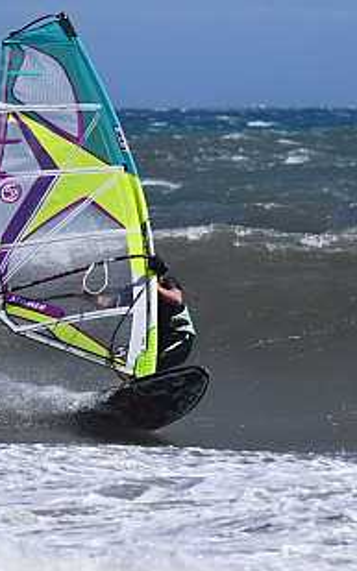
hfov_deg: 2.5
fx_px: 8301
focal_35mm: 533
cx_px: 185
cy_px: 283
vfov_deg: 3.9
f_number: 5.6
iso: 220
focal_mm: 210
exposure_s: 1/2000
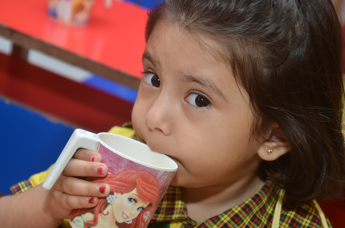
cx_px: 172
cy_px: 114
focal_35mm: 93
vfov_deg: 14.6
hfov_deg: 22.0
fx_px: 889
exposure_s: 1/250
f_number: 5
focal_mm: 62
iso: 200
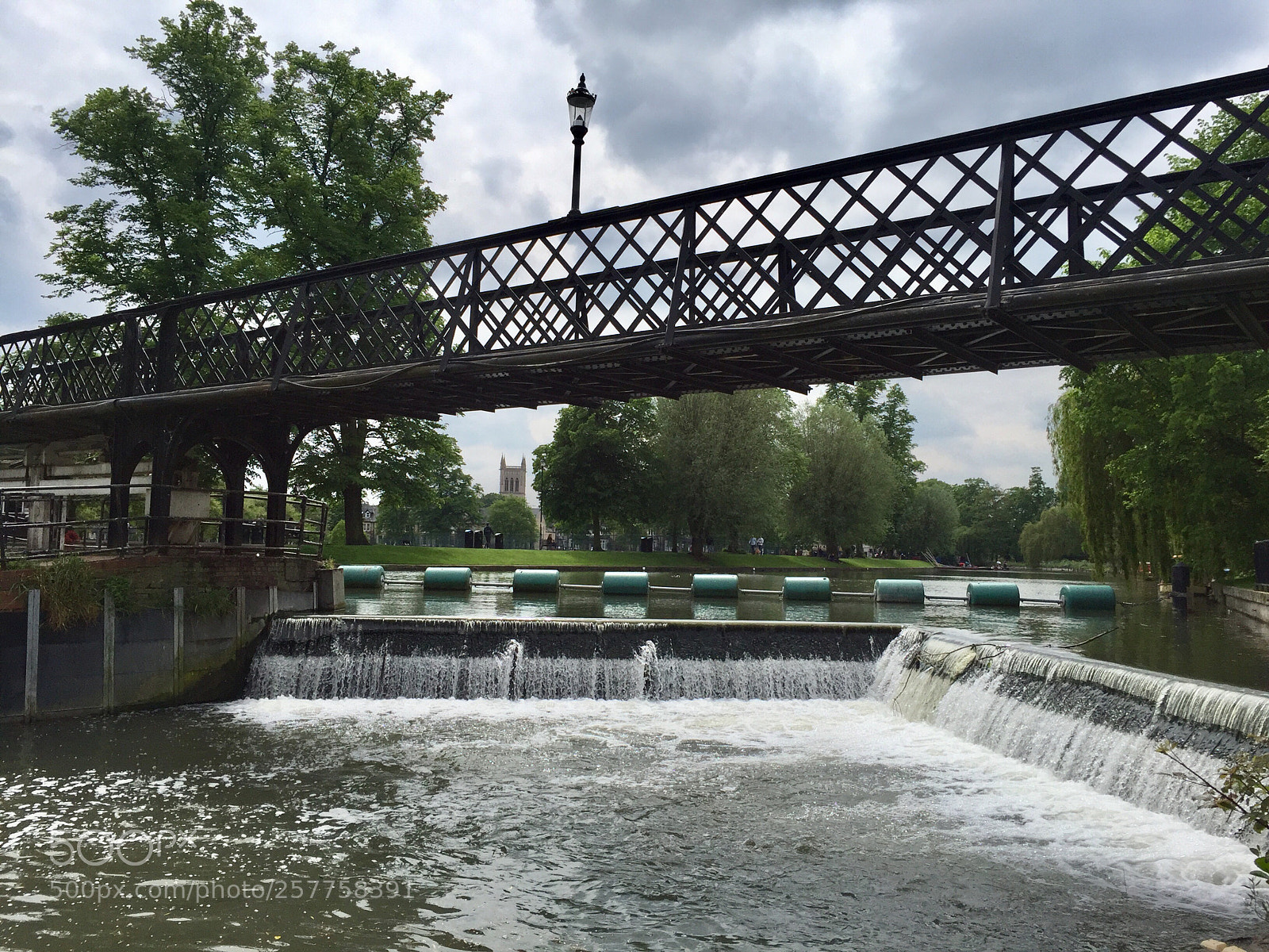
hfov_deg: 61.7
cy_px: 476
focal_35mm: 29
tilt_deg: +4.8
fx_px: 1063
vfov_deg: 48.2
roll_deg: -2.4
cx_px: 634
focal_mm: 4.15
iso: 32
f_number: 2.2
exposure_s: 1/3968
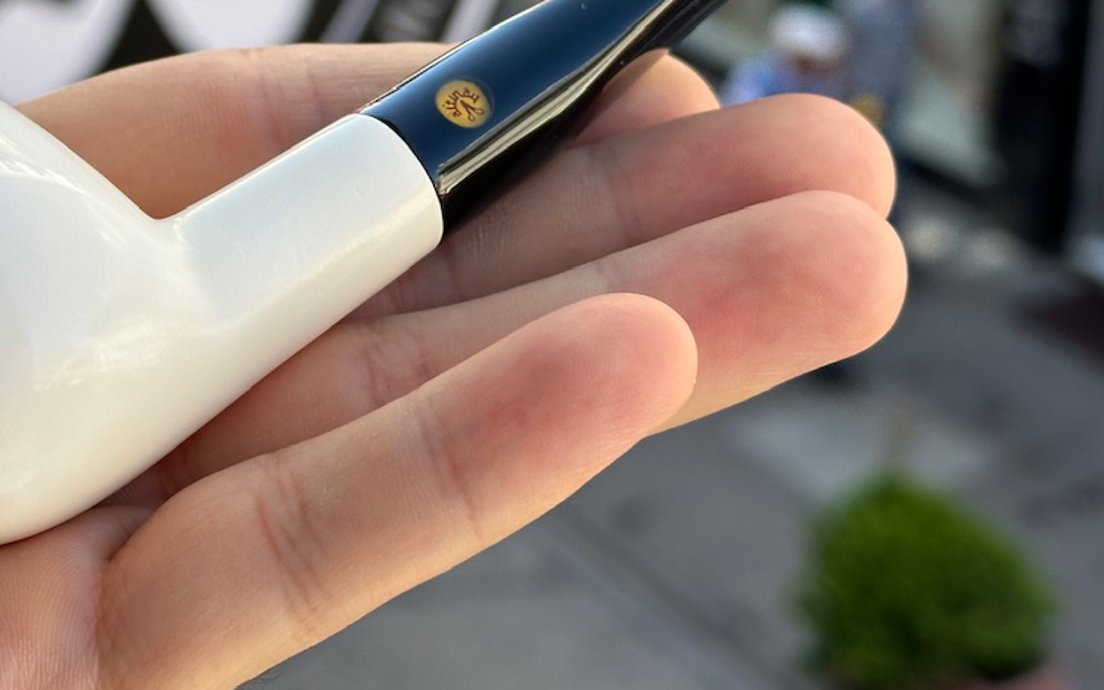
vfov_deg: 14.9
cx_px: 239
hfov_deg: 23.5
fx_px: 2617
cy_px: 83
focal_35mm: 87
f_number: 1.78
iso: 64
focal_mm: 6.86
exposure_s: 1/489
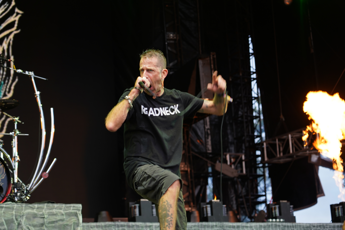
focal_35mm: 90
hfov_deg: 22.6
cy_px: 115
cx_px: 172
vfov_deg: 15.2
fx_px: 862
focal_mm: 90
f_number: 4
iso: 320
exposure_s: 1/100
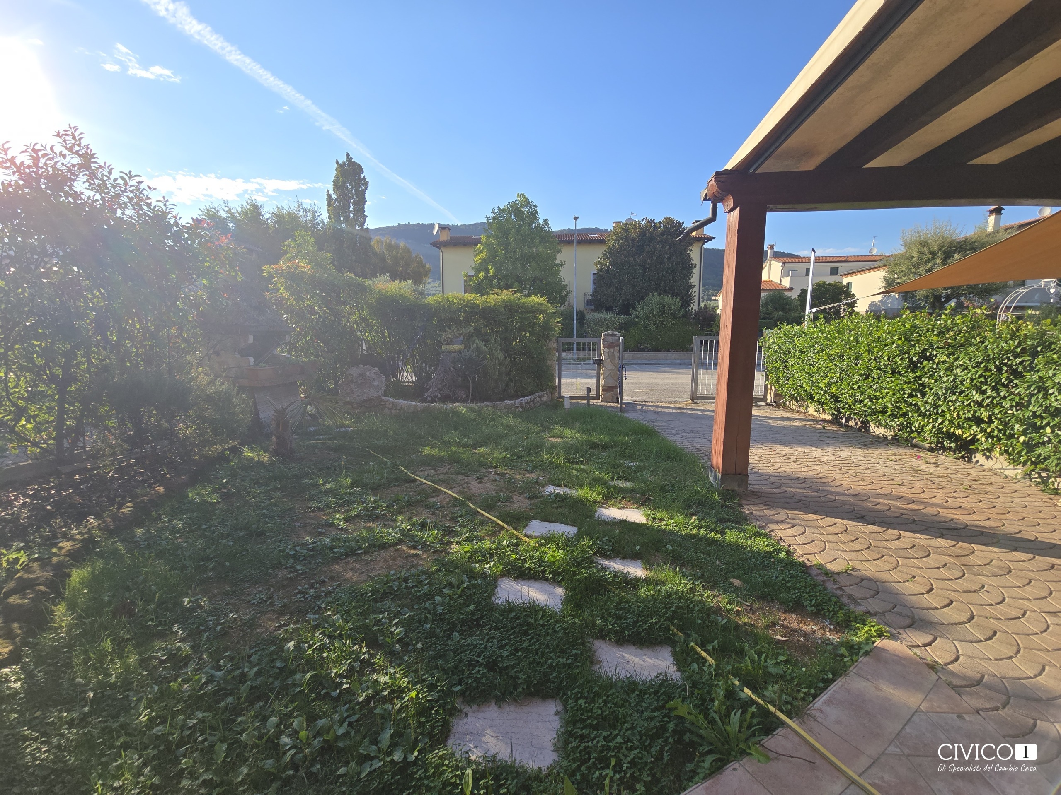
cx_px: 530
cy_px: 398
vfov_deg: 89.9
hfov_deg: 106.2
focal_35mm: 13
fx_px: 398
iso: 50
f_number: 2.2
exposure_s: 1/1737
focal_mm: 2.2
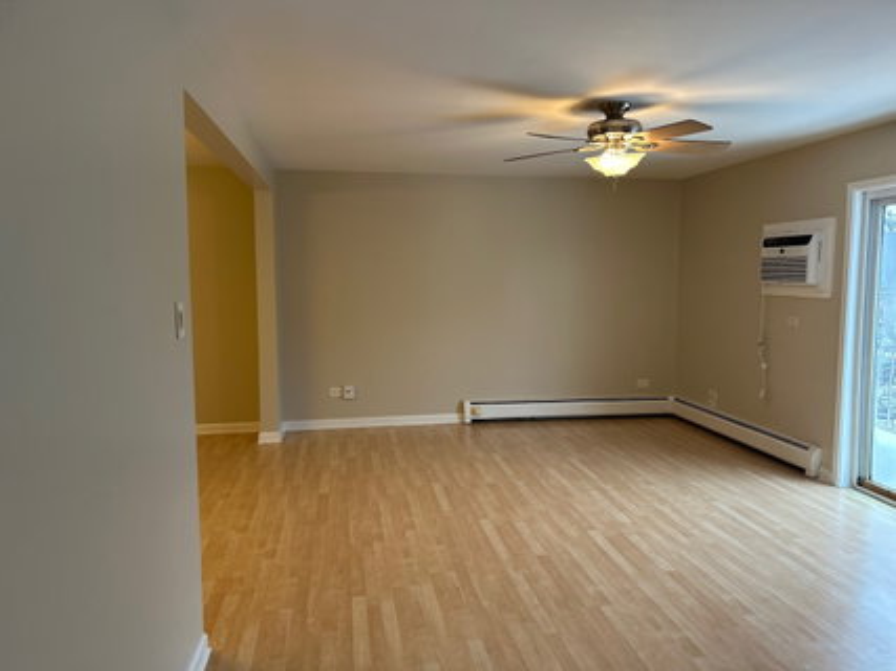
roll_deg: +0.3
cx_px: 448
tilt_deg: -5.4
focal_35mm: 26
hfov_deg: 67.3
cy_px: 336
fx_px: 673
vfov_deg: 53.0
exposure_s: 1/120
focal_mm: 5.7
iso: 125
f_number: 1.5
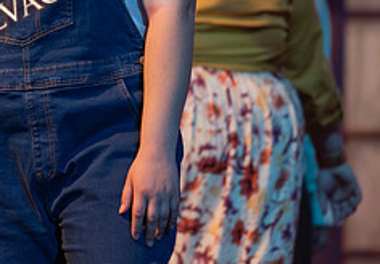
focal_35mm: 520
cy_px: -23
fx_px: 5561
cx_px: 37
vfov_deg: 2.7
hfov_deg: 3.9
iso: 450
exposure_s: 1/250
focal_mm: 200
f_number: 2.8
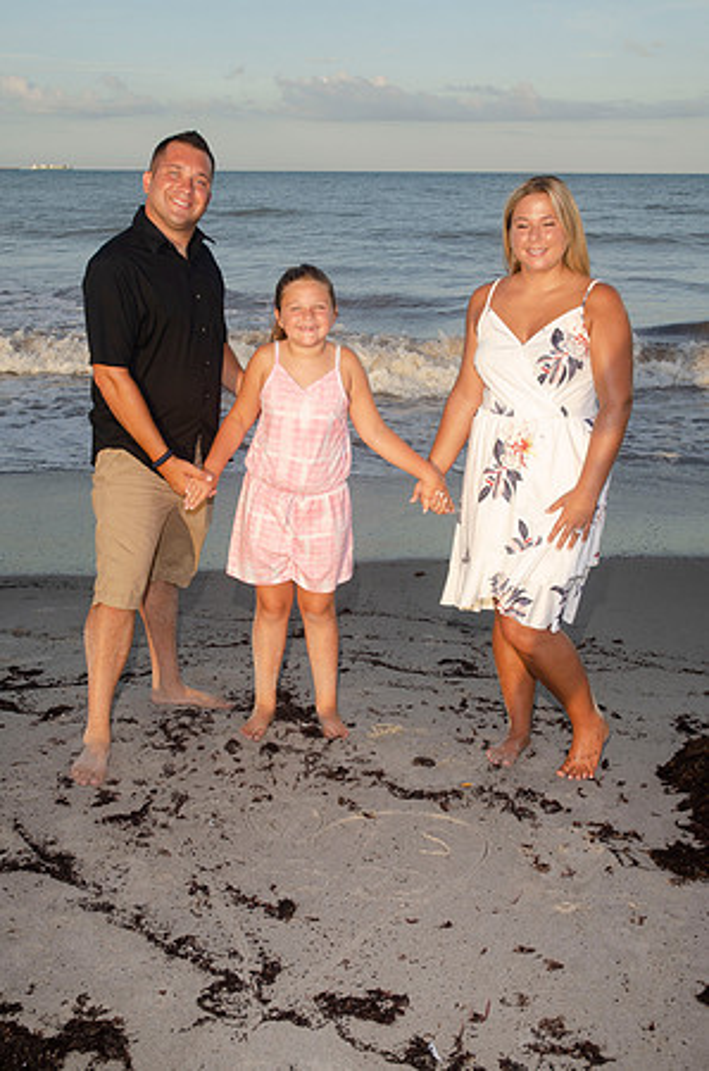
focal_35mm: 44
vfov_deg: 45.0
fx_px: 1291
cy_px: 536
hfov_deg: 30.7
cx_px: 354
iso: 100
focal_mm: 29
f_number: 7.1
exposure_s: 1/250
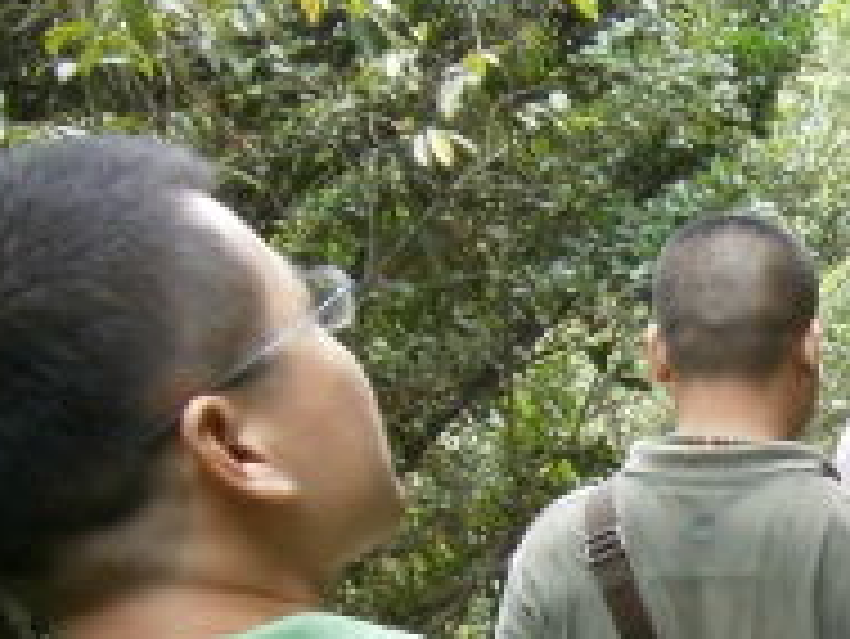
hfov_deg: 16.6
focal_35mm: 110
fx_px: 2703
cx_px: 1183
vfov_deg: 13.0
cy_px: 814
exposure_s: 1/250
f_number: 2.8
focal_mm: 4.7
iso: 200
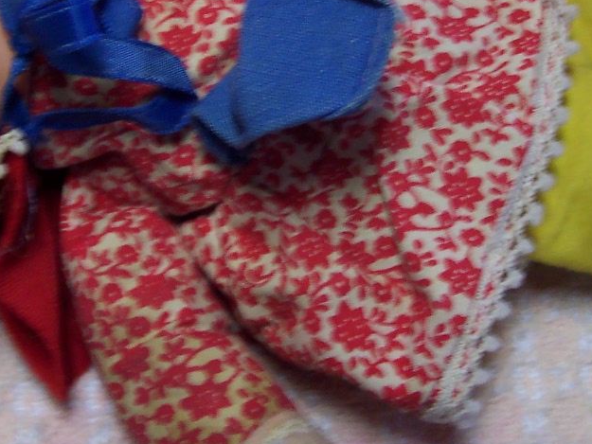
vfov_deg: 20.5
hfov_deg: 27.4
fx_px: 1214
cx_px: 294
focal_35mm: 71
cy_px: 102
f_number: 2.8
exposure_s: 1/30
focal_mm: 5.6
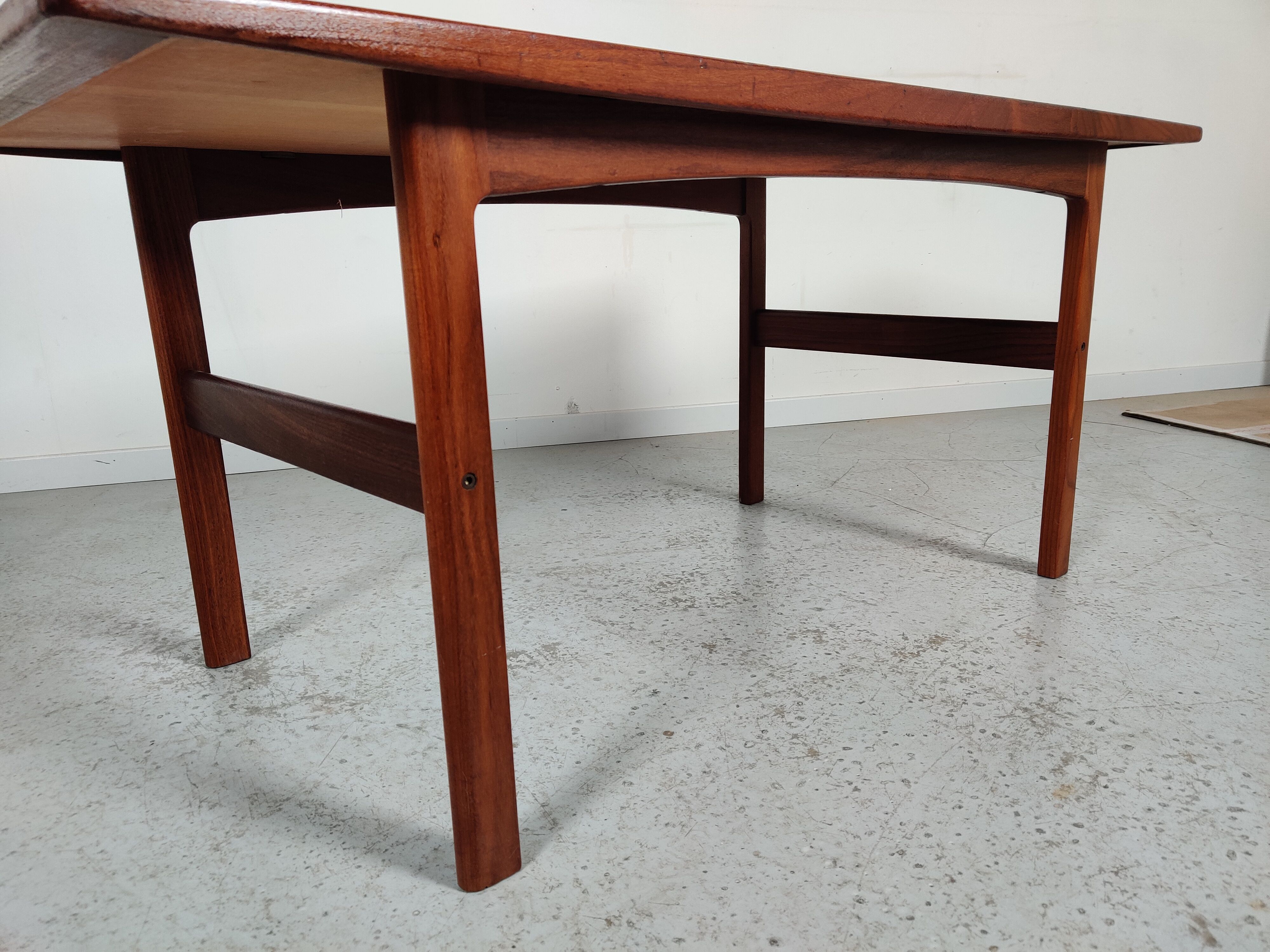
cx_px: 635
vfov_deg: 51.4
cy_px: 476
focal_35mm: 27
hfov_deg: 65.3
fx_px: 991
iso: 250
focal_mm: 4.75
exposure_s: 1/100
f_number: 1.65
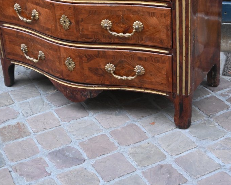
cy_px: 59
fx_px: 446
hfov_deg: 29.0
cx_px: 103
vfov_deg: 23.3
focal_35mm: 65
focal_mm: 26.5
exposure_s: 1/125
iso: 2200
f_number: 3.8
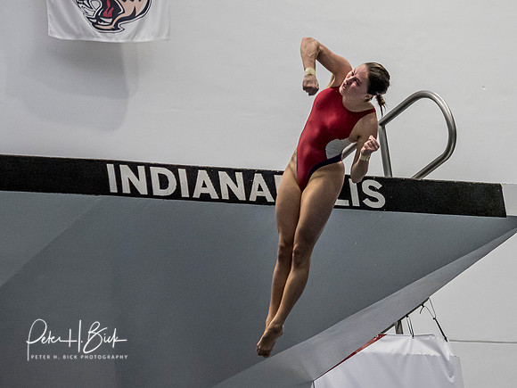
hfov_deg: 7.3
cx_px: 311
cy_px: 127
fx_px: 4028
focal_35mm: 270
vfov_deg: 5.5
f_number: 2.8
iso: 4000
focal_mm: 97
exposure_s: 1/1600
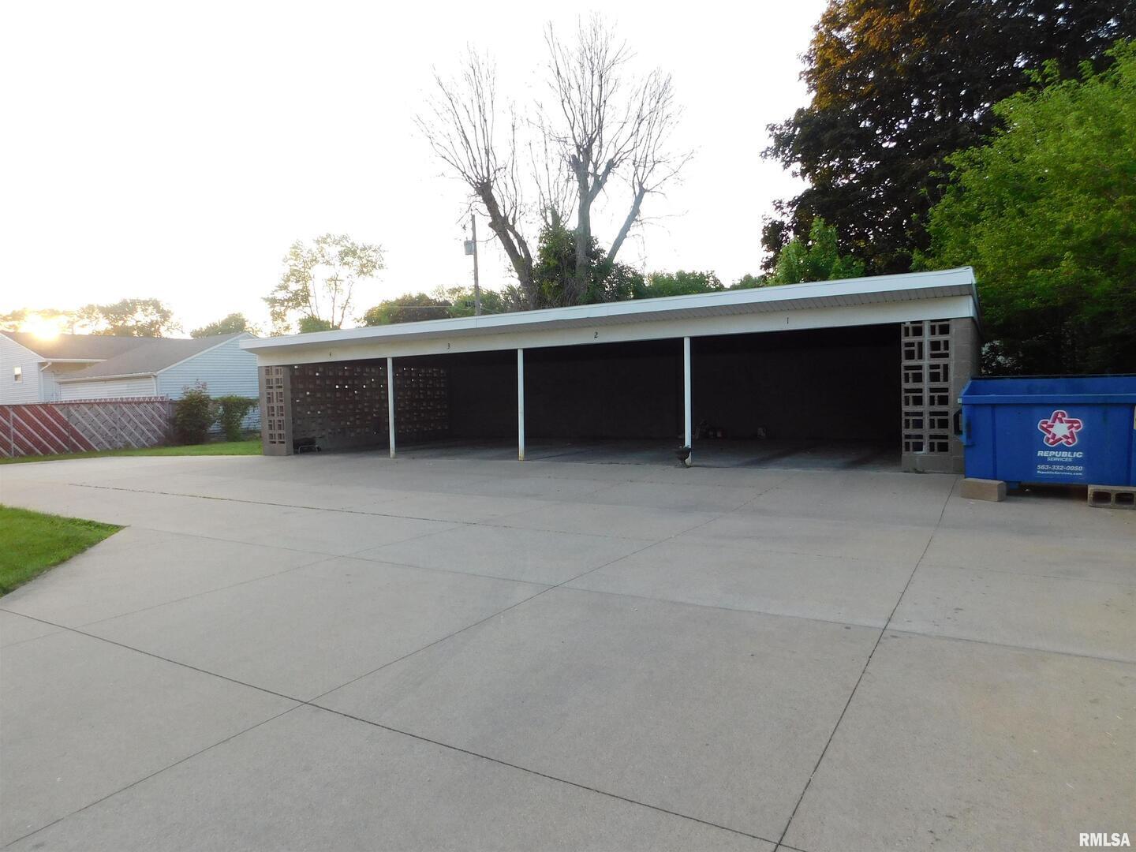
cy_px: 426
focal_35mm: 23
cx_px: 568
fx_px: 755
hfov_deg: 73.9
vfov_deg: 58.9
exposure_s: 1/125
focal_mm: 4
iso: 125
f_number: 3
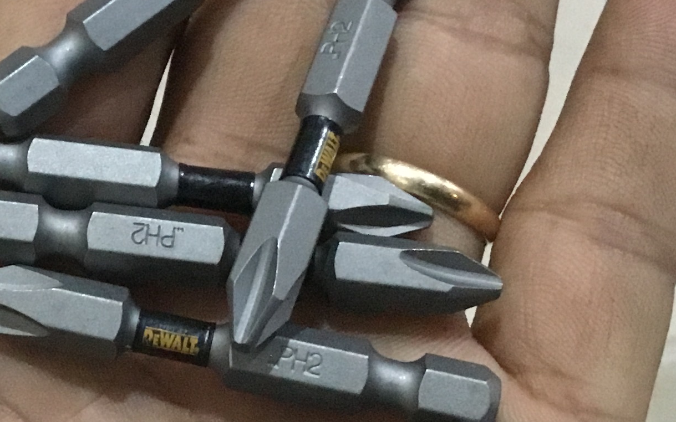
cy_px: 251
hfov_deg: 23.1
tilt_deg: -59.3
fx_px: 1621
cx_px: 96
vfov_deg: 14.8
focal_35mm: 88
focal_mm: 3.3
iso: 320
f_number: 2.4
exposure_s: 1/17
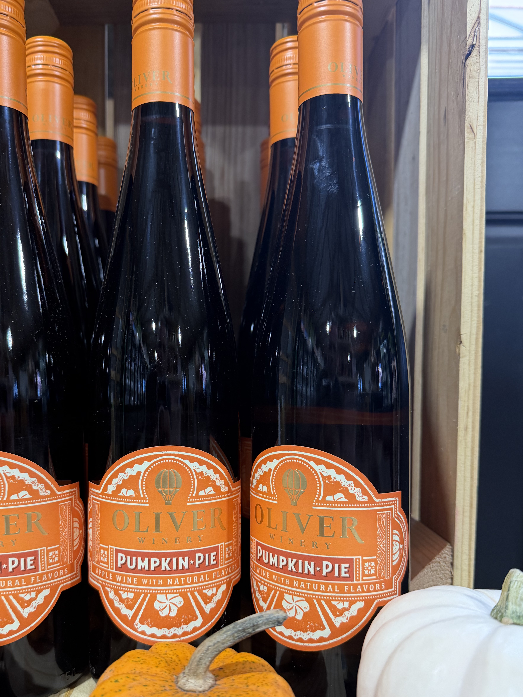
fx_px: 584
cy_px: 394
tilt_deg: -3.0
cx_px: 209
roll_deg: -1.1
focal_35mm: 29
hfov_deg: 47.9
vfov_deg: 61.4
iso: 200
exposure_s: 1/120
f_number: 1.78
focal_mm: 6.76
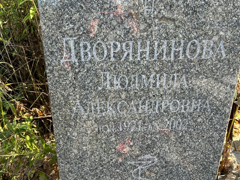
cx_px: 119
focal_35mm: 29
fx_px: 201
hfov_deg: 61.7
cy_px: 96
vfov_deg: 48.2
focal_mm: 5.7
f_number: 1.5
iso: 50
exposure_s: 1/521
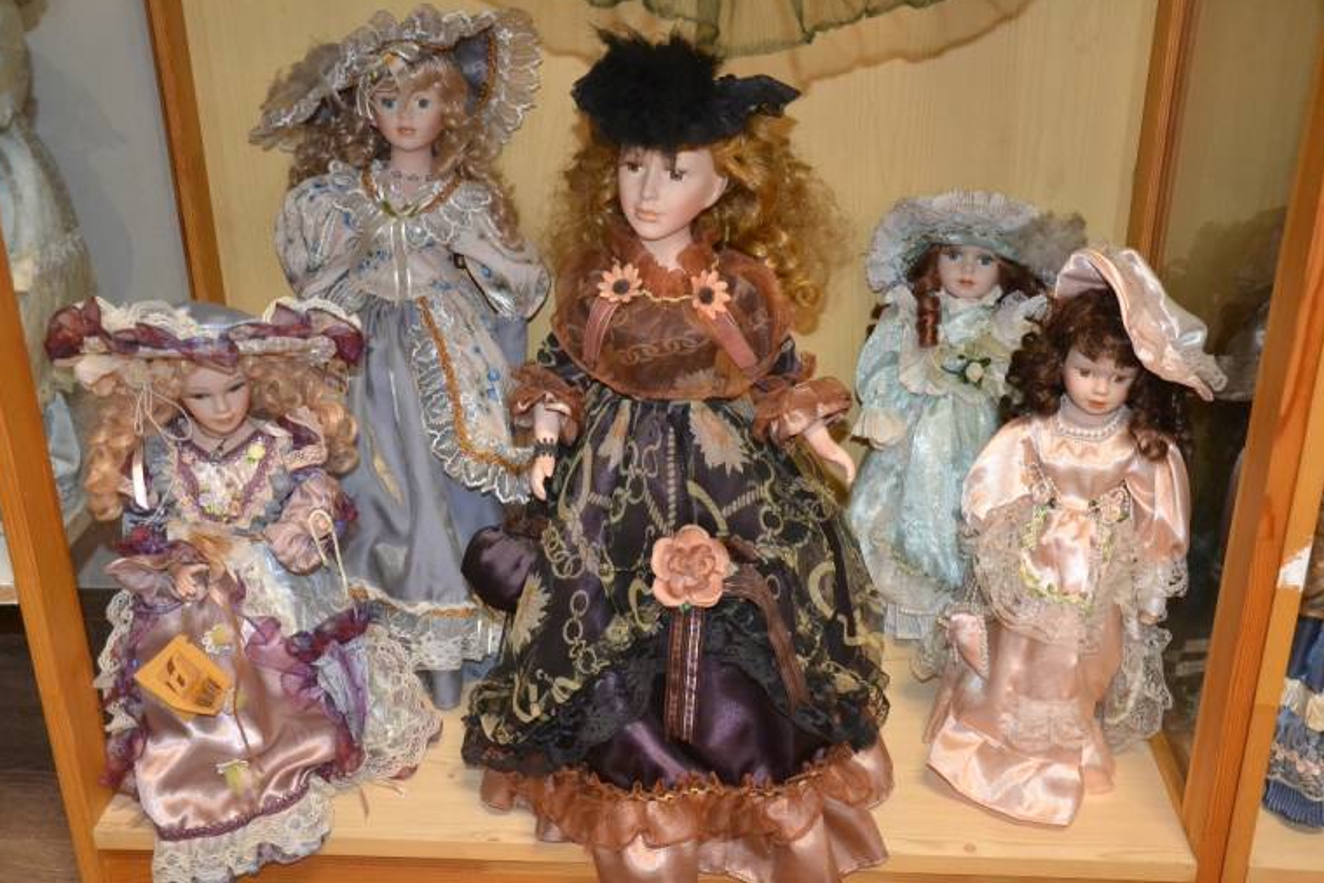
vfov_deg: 33.8
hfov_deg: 49.0
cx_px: 656
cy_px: 455
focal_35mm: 40
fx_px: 1454
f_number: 4
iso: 2800
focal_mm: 25
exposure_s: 1/60
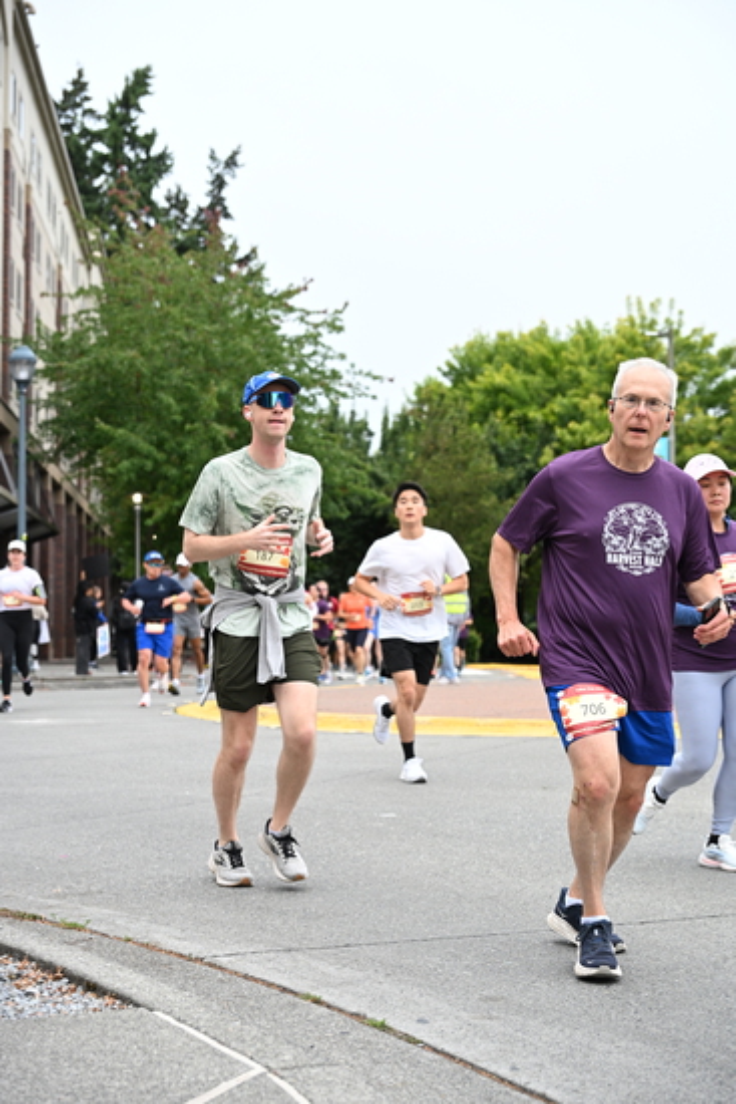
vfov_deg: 35.6
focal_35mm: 56
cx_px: 368
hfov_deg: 24.2
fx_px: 1716
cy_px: 552
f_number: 4
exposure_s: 1/800
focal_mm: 56
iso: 1600
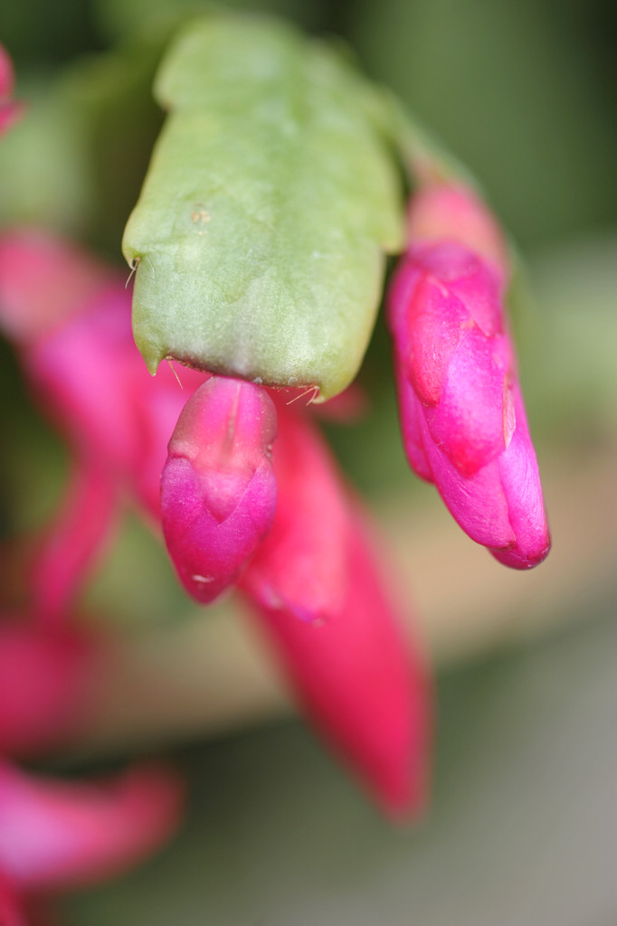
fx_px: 2701
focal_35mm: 105
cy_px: 463
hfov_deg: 13.0
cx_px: 308
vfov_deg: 19.5
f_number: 3.8
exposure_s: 1/400
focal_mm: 105
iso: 200
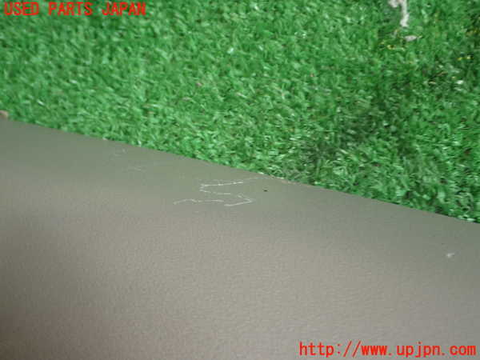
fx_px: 610
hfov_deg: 42.9
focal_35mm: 44
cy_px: 180
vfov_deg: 32.9
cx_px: 240
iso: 200
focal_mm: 7.84
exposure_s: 1/40
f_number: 2.9
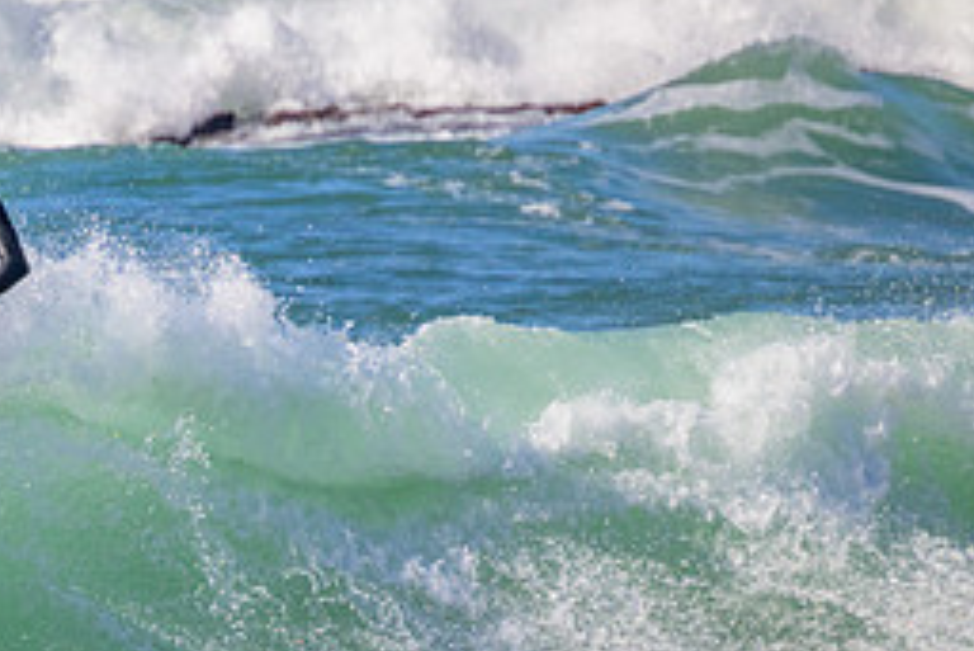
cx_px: -84
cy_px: 718
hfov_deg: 1.1
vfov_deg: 0.8
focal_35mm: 1810
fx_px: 48996
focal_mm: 800
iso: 1250
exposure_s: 1/2000
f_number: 11
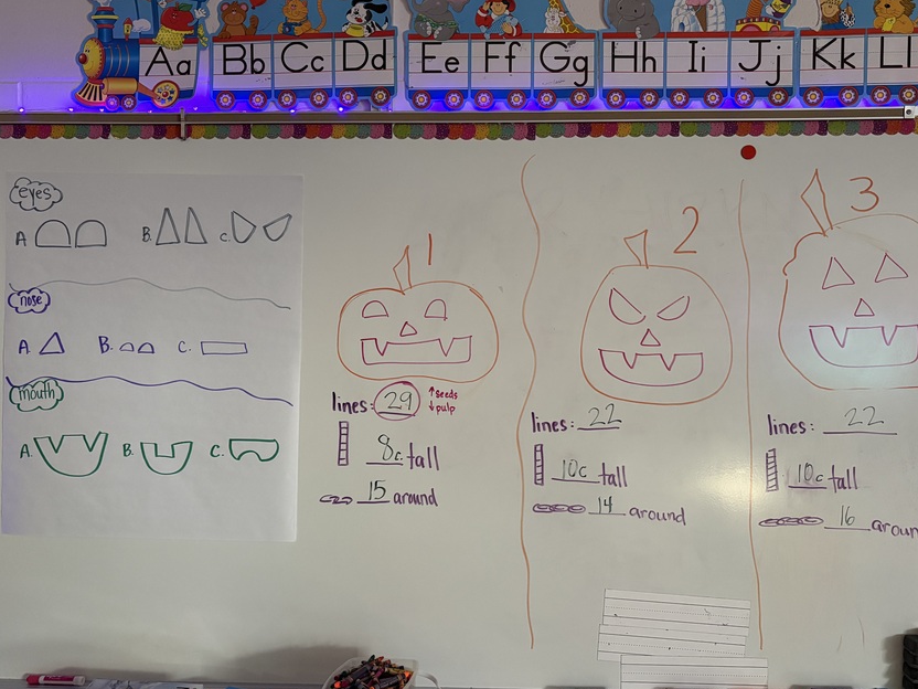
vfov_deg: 44.2
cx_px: 468
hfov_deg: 56.8
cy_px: 333
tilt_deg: +0.0
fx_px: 849
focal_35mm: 32
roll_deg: -0.7
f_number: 1.6
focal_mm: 5.96
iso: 500
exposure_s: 1/60
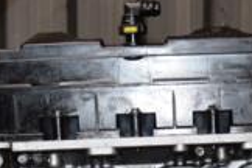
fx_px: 931
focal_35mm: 133
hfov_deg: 15.3
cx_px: 205
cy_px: 282
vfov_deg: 9.9
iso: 800
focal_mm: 24
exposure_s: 1/60
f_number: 5
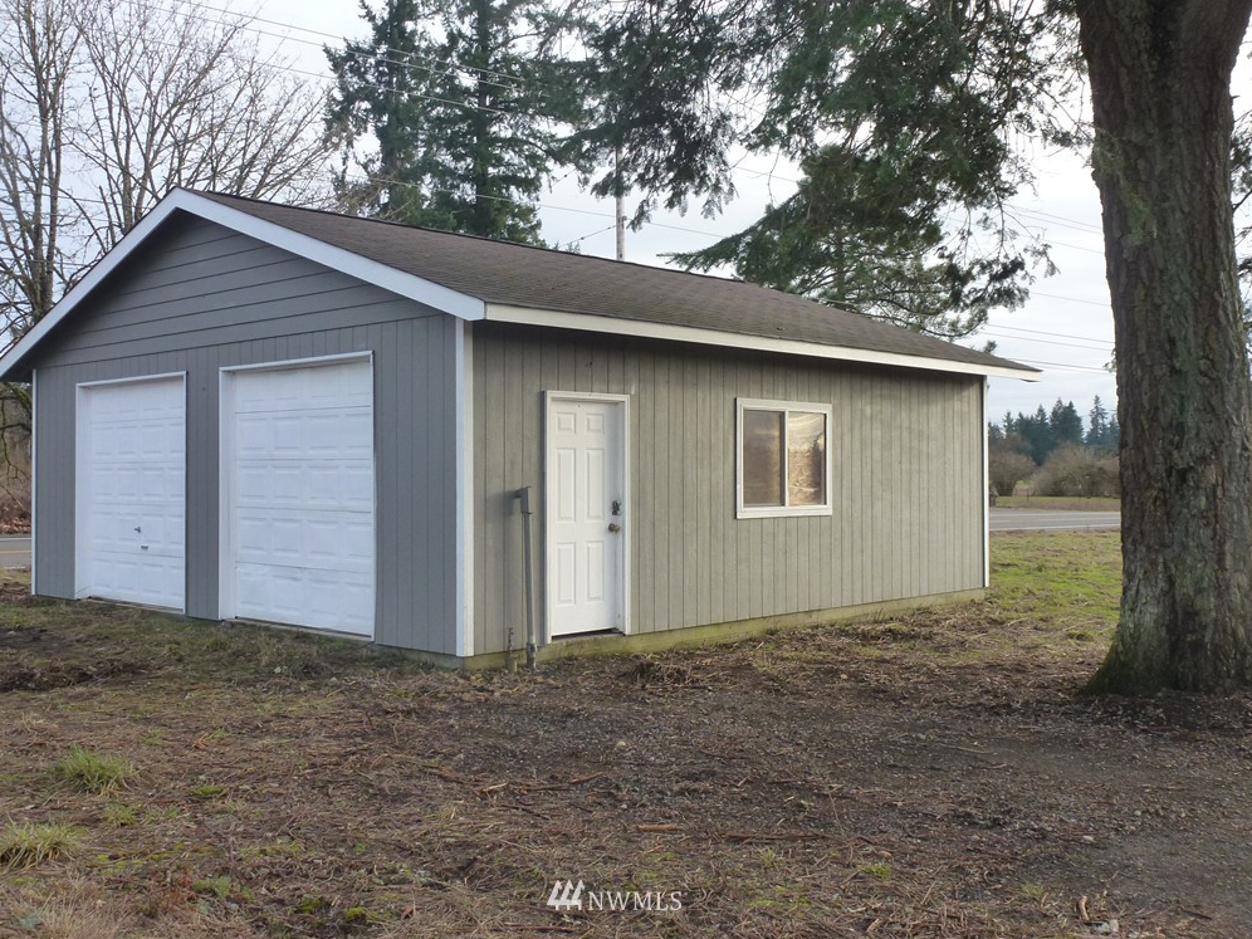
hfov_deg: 50.1
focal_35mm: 37
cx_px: 617
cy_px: 460
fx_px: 1338
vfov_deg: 38.7
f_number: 4
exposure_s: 1/160
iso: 160
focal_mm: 6.4
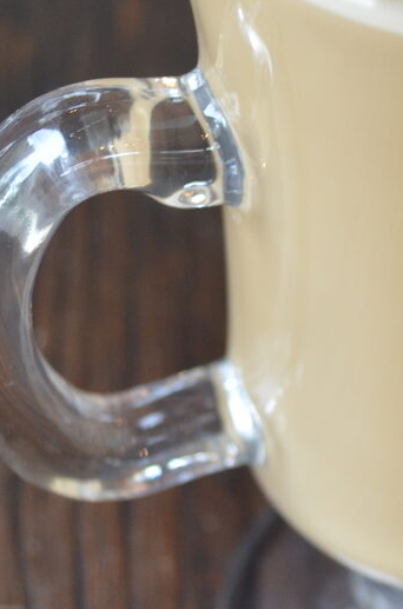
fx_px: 1941
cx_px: 509
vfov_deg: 17.8
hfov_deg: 11.6
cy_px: 265
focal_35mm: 115
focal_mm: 22
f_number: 4
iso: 450
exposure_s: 1/60
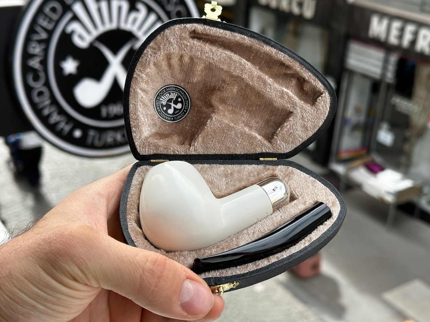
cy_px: 161
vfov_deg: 30.3
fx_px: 596
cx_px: 215
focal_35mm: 48
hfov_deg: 39.7
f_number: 1.78
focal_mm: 6.86
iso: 64
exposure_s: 1/1050
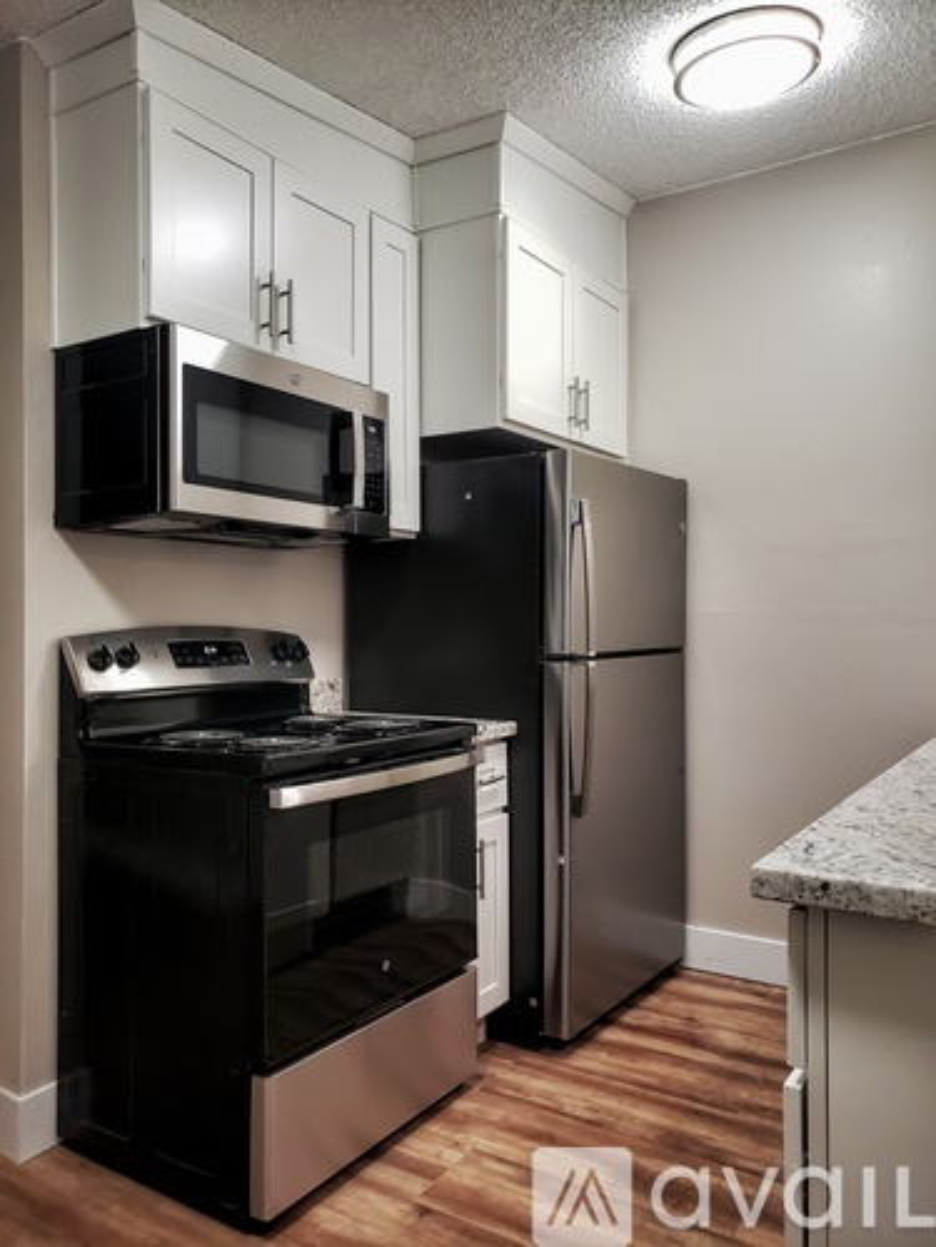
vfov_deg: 67.3
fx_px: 937
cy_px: 624
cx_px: 468
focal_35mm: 26
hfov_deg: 53.1
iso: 250
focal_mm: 4.3
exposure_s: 1/60
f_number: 2.4
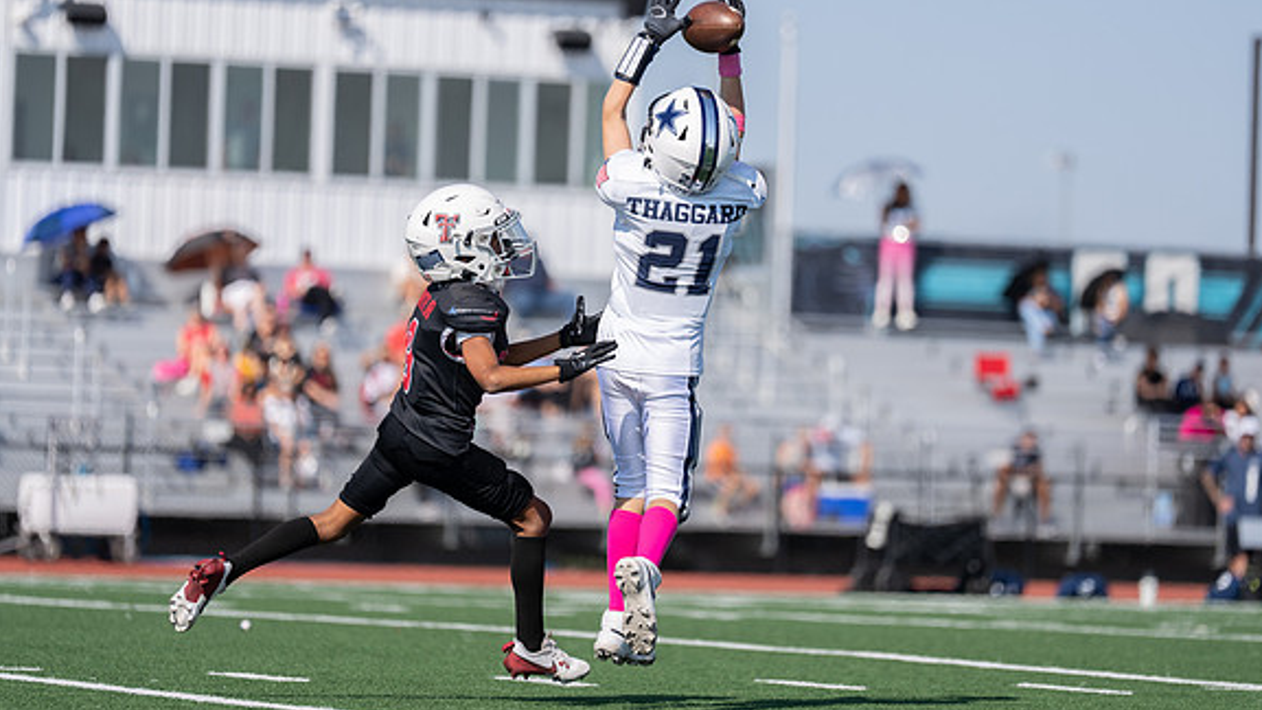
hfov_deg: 10.8
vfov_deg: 6.1
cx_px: 633
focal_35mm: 199
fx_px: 6659
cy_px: 329
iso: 100
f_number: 2.8
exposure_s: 1/2500
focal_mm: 176
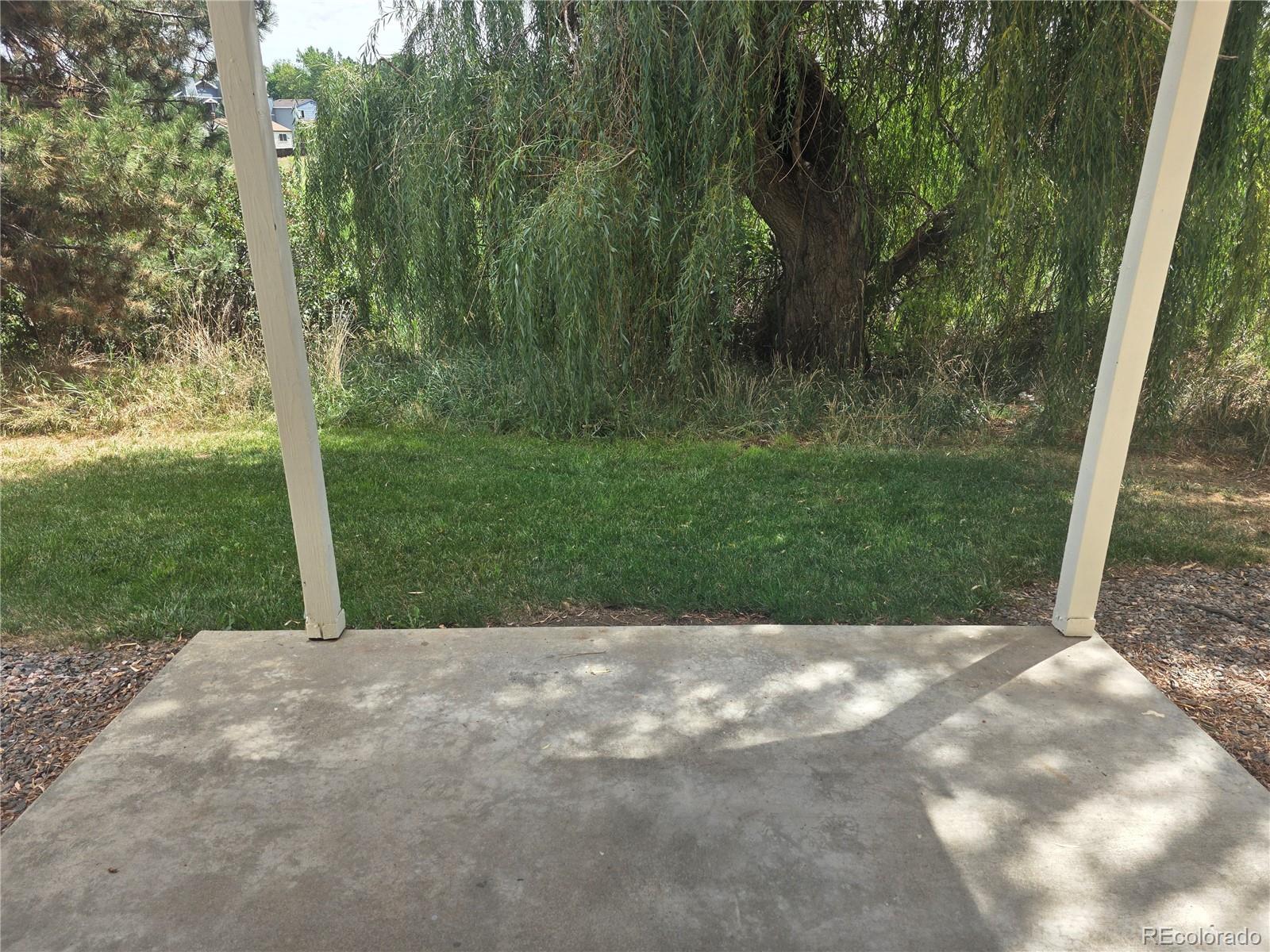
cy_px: 476
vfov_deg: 58.9
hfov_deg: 73.9
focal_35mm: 23
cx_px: 635
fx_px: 844
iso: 25
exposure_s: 1/359
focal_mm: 6.3
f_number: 1.7
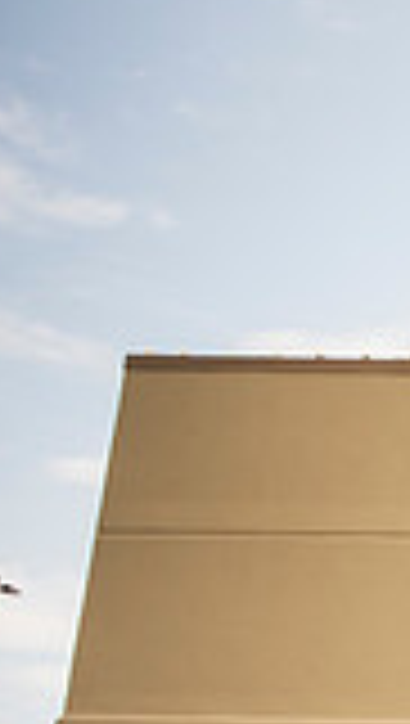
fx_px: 1752
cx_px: 1235
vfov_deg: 22.9
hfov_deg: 10.0
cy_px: 623
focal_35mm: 91
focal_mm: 24
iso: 100
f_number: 2.8
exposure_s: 1/1600
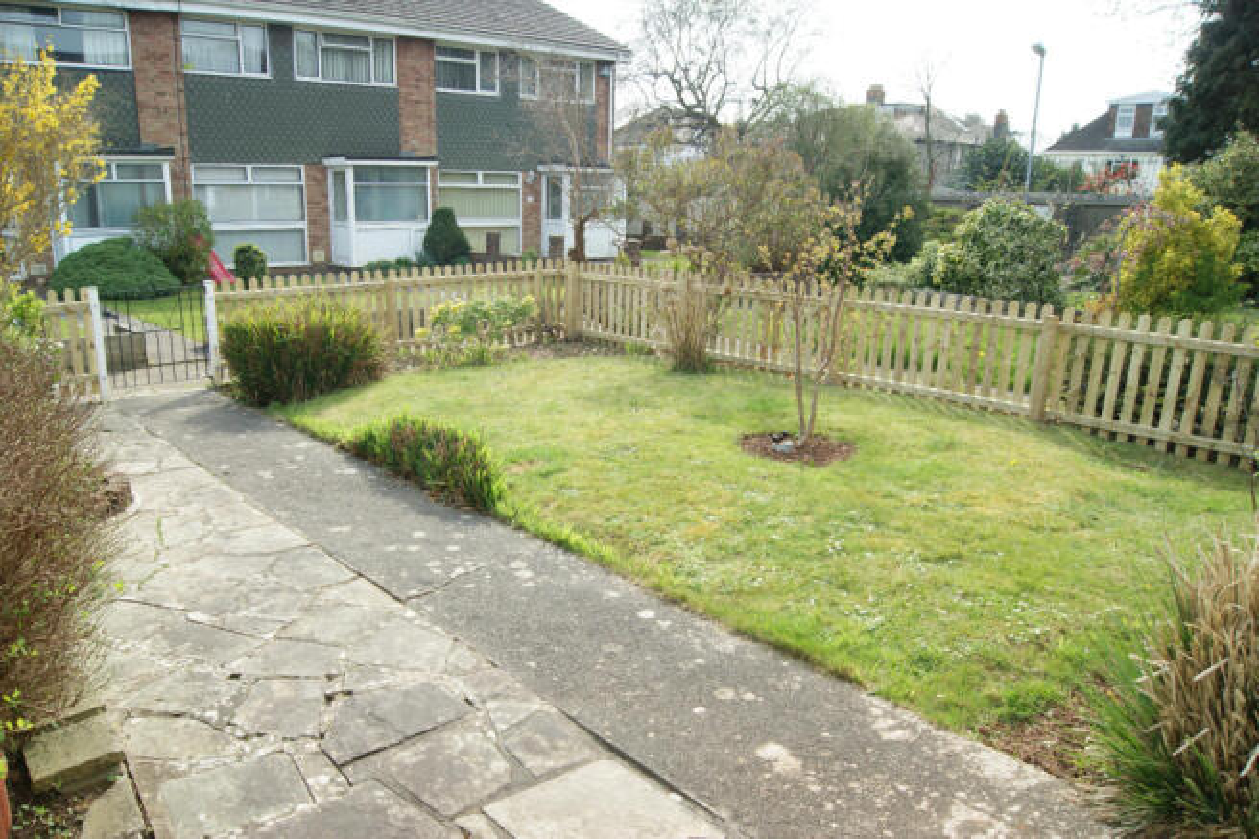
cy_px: 420
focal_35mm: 27
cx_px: 630
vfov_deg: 47.9
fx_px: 944
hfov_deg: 67.4
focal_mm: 18
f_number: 7.1
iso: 100
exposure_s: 1/160
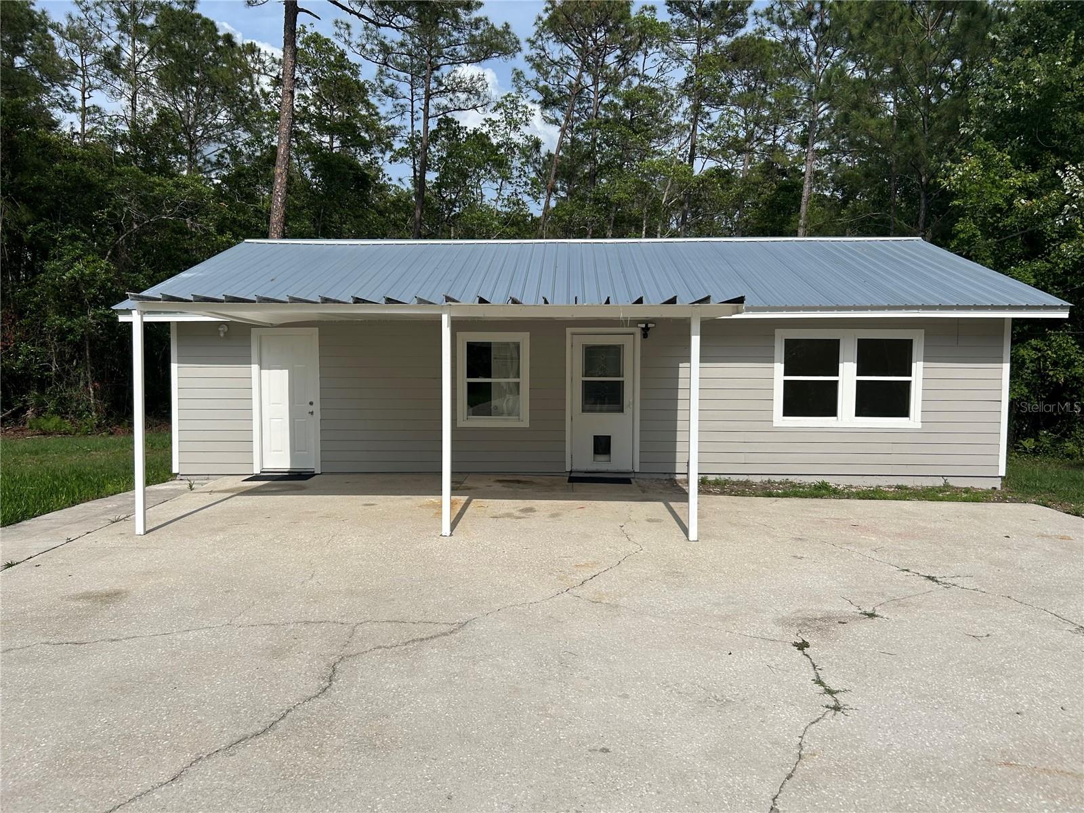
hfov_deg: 67.3
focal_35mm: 26
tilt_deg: -3.9
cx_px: 542
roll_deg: +0.2
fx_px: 814
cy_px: 406
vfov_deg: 53.1
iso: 50
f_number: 1.5
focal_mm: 5.7
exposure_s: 1/8696
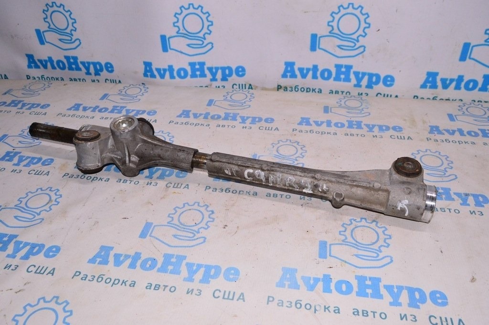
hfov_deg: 62.0
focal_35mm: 30
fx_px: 407
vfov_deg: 43.5
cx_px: 244
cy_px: 162
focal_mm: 20
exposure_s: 1/200
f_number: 8
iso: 1600
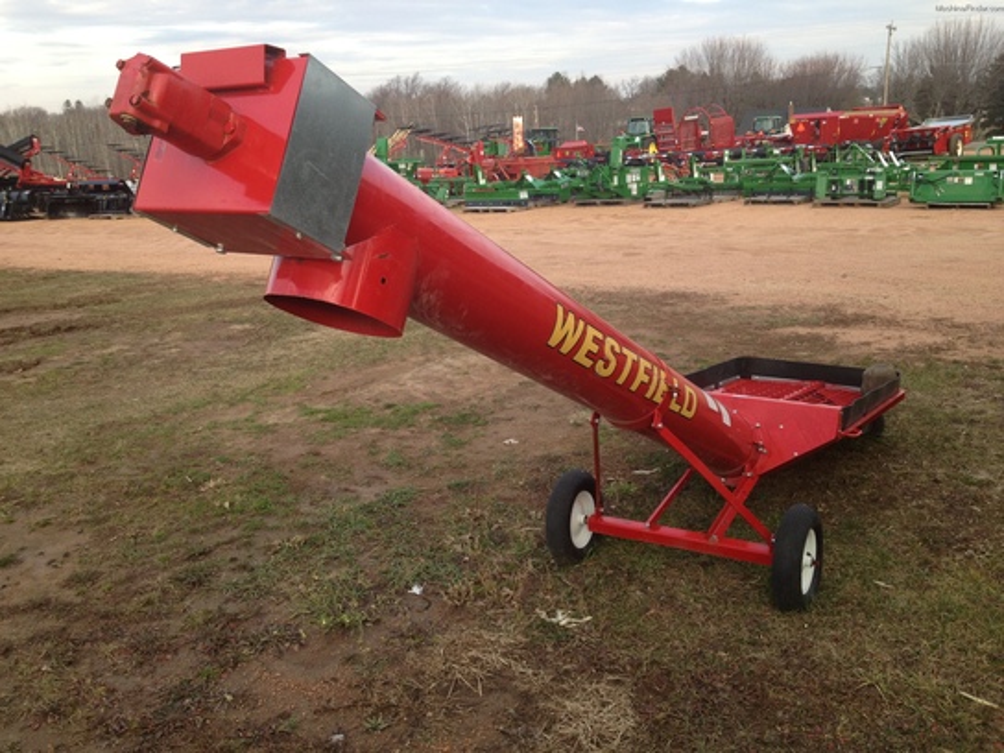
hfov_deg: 52.6
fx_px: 1015
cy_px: 376
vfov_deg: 40.7
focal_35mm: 35
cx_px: 502
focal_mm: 4.28
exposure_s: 1/279
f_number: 2.4
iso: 50
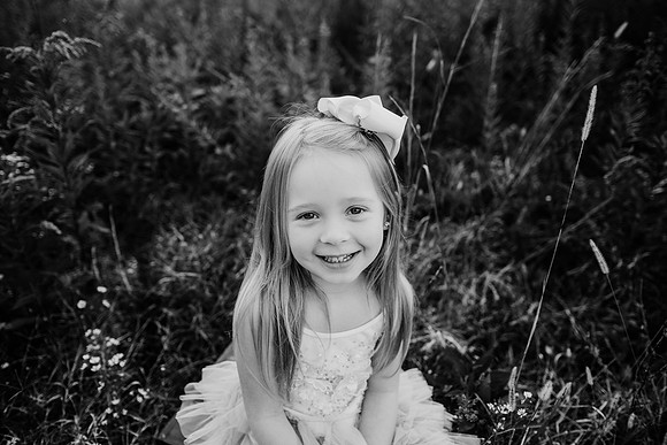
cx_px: 334
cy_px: 222
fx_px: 445
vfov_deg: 53.2
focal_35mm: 24
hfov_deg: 73.7
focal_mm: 24
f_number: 2.5
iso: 250
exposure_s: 1/800
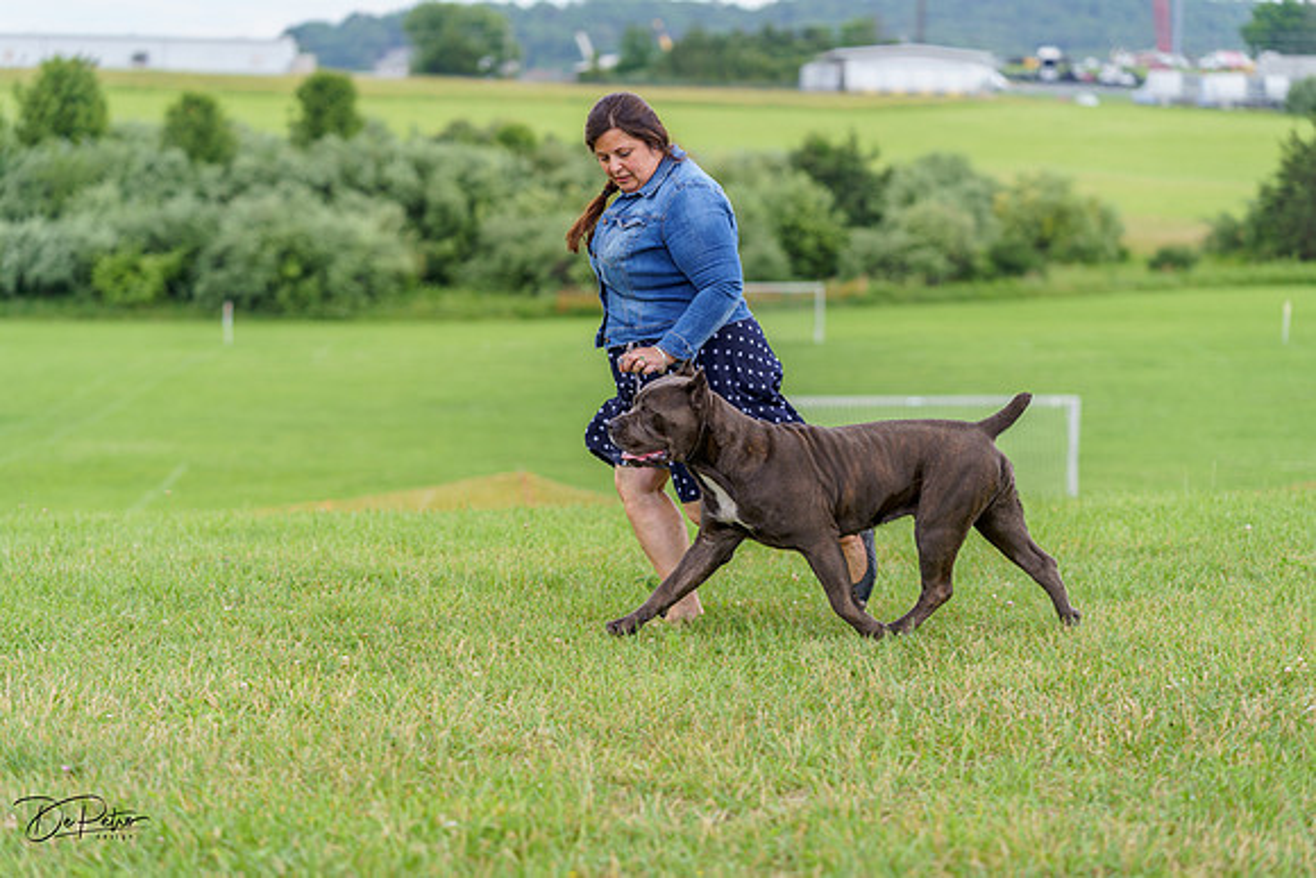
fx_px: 3620
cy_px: 439
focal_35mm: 99
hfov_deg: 20.6
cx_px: 658
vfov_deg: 13.8
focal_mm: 99
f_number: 3.2
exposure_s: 1/500
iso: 100
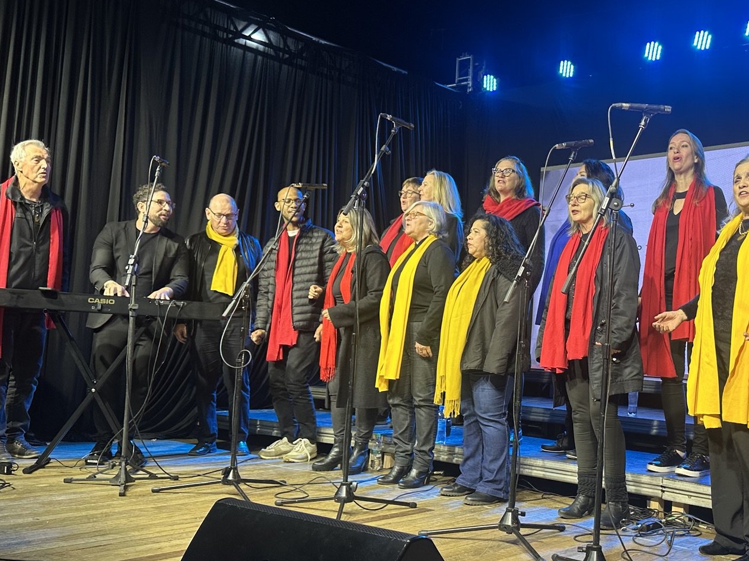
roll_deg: -2.8
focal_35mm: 38
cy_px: 287
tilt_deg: +3.9
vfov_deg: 37.7
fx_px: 822
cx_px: 536
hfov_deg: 47.6
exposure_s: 1/97
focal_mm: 6.86
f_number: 1.78
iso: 80
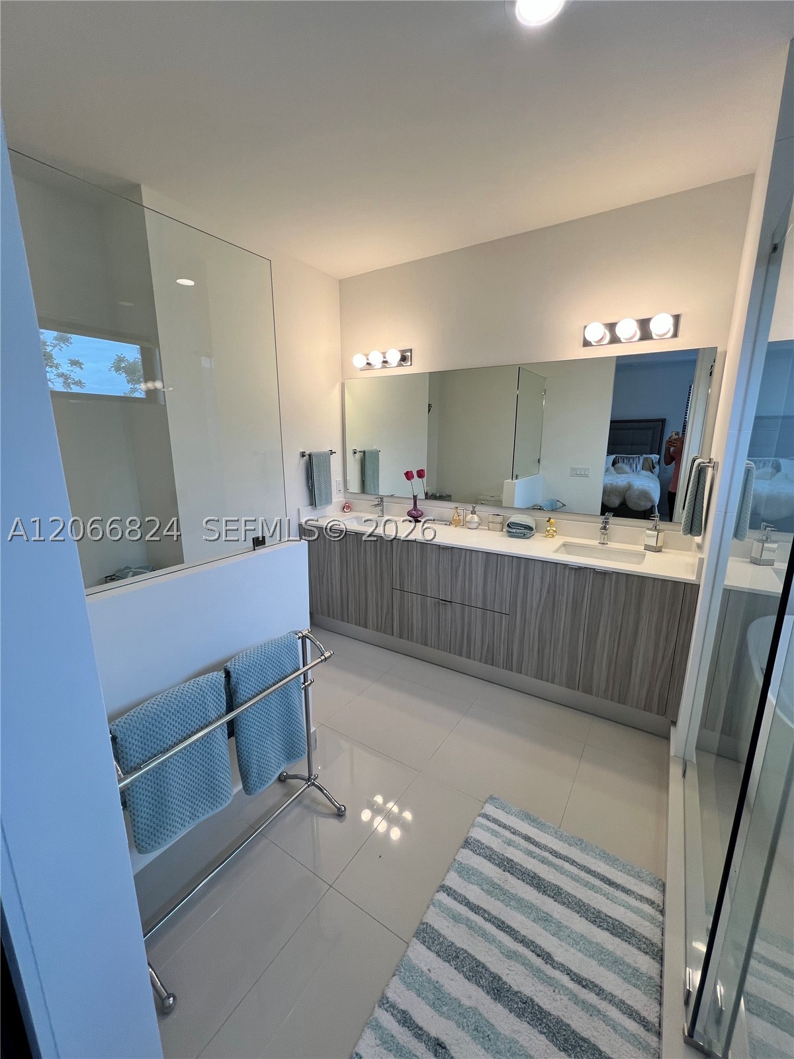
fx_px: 398
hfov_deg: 89.9
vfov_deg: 106.2
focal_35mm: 13
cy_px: 530
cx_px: 397
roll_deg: +0.6
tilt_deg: -12.2
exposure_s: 1/120
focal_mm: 1.57
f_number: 1.8
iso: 64
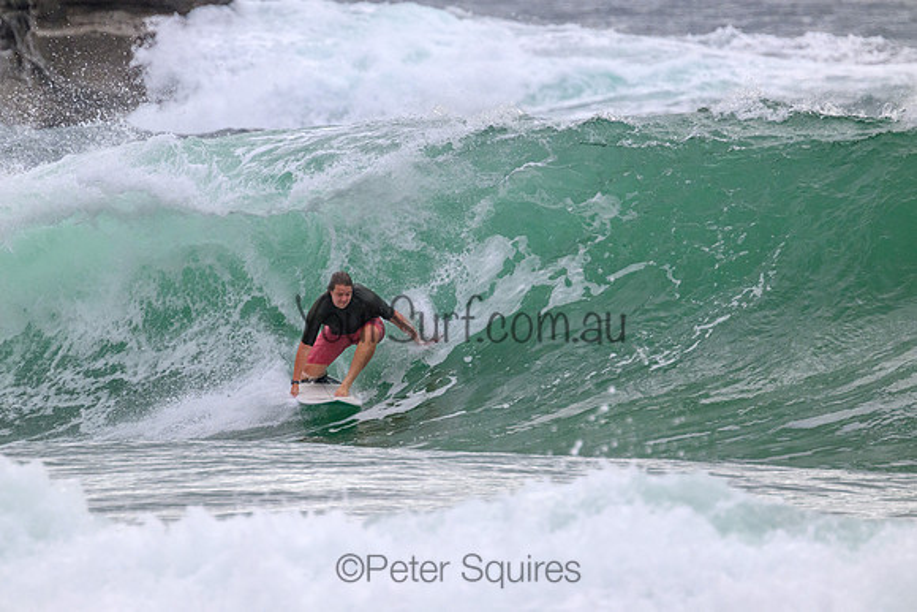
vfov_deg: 1.7
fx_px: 20382
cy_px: 306
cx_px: 458
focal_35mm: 800
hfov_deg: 2.6
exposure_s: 1/2000
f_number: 11
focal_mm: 800
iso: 2000
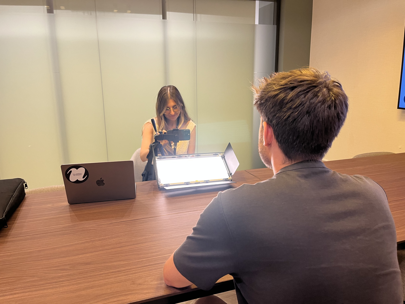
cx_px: 202
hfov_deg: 67.3
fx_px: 304
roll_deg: +1.3
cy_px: 152
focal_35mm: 26
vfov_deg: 53.1
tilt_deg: -12.8
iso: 100
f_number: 1.6
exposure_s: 1/50
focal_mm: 5.1
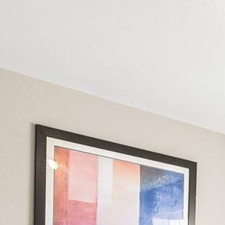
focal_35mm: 72
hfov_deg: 21.0
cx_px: 318
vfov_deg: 21.4
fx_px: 529
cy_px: 302
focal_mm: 16
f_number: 8
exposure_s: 1/3
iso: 160
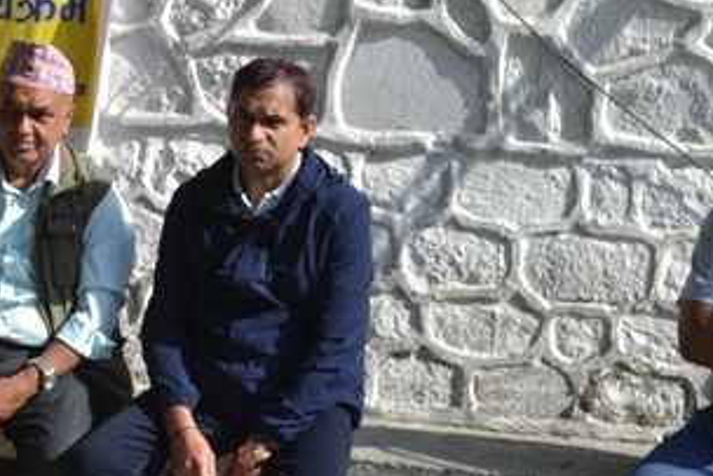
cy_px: 125
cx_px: -246
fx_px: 2001
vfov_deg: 13.5
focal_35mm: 101
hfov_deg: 18.6
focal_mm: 20
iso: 100
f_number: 7.1
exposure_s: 1/200
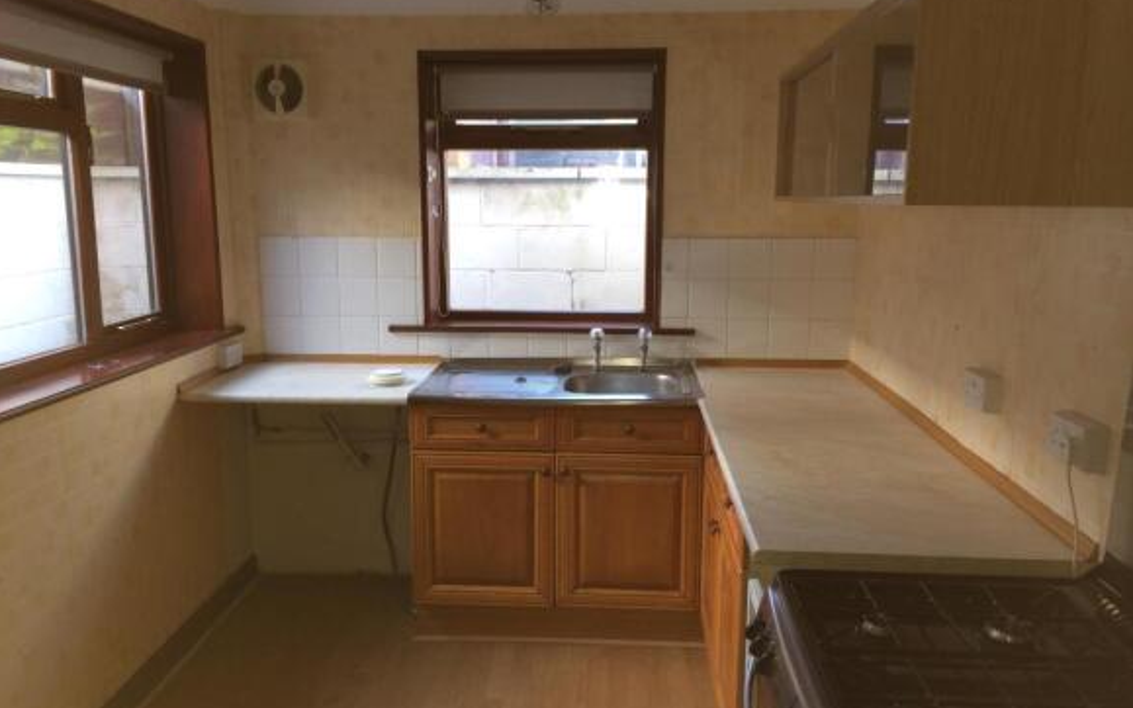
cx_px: 565
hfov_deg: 59.6
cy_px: 367
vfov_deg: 39.4
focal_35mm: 32
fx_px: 988
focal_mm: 4.12
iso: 50
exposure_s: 1/30
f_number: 2.2
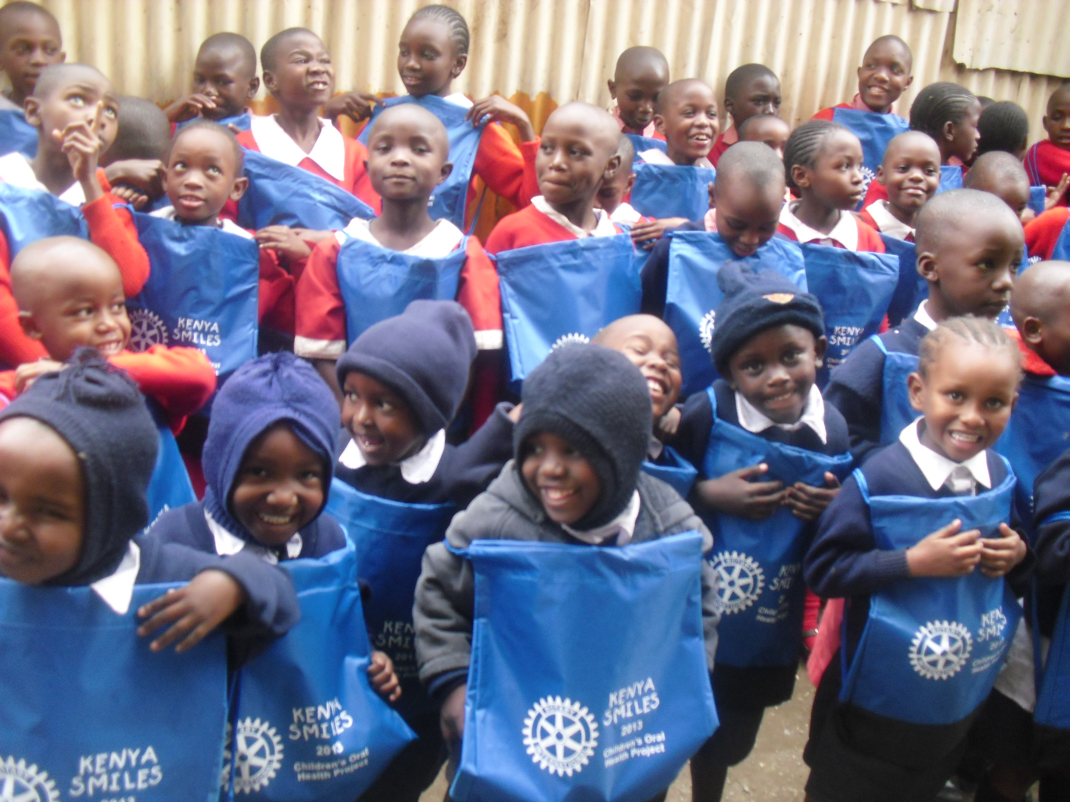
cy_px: 401
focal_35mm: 36
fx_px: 1113
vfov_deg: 39.7
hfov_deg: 51.4
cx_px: 535
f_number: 3.1
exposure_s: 1/80
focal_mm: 6.3
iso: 200
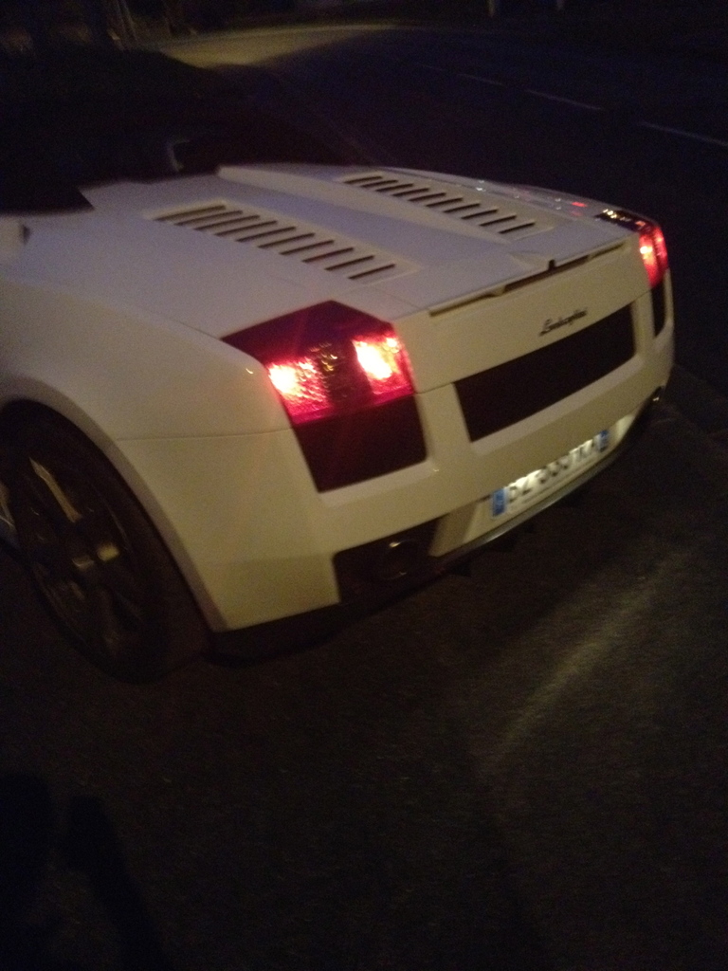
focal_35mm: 35
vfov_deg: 52.6
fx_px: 981
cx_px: 364
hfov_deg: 40.7
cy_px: 486
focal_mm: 4.28
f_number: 2.4
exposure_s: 1/15
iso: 800
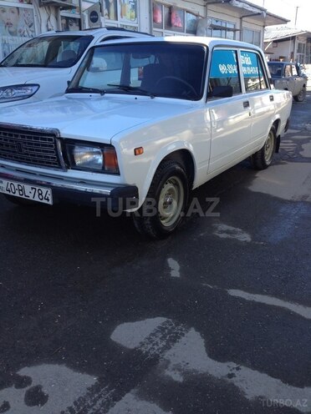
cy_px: 207
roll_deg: +1.7
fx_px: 419
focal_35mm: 35
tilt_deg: -19.7
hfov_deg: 40.7
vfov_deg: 52.6
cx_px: 156
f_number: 2.4
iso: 50
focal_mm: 4.28
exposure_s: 1/391
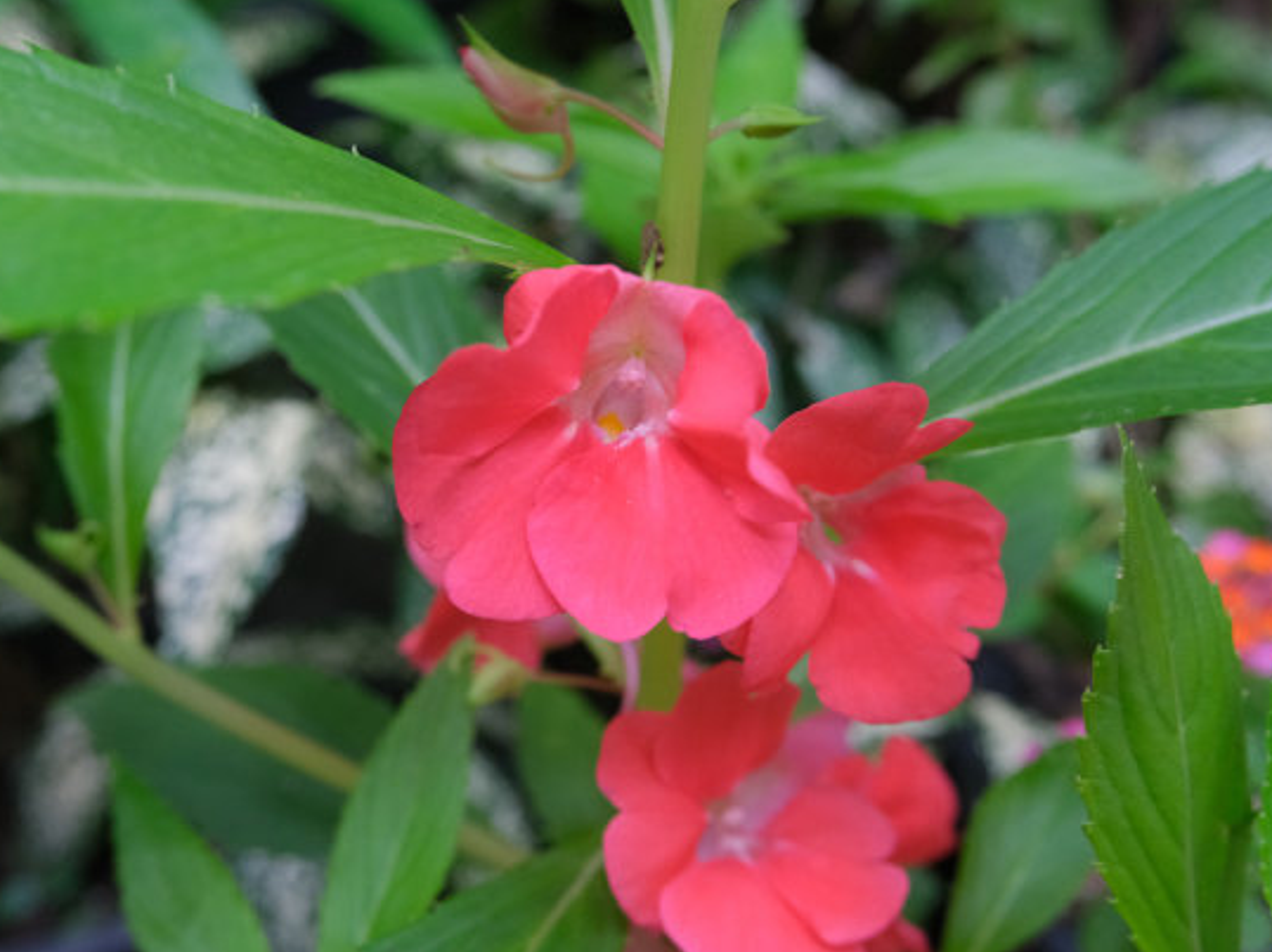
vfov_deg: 40.7
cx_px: 593
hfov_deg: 52.6
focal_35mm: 35
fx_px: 1286
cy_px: 475
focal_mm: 21.5
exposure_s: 1/50
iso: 2000
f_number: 5.6
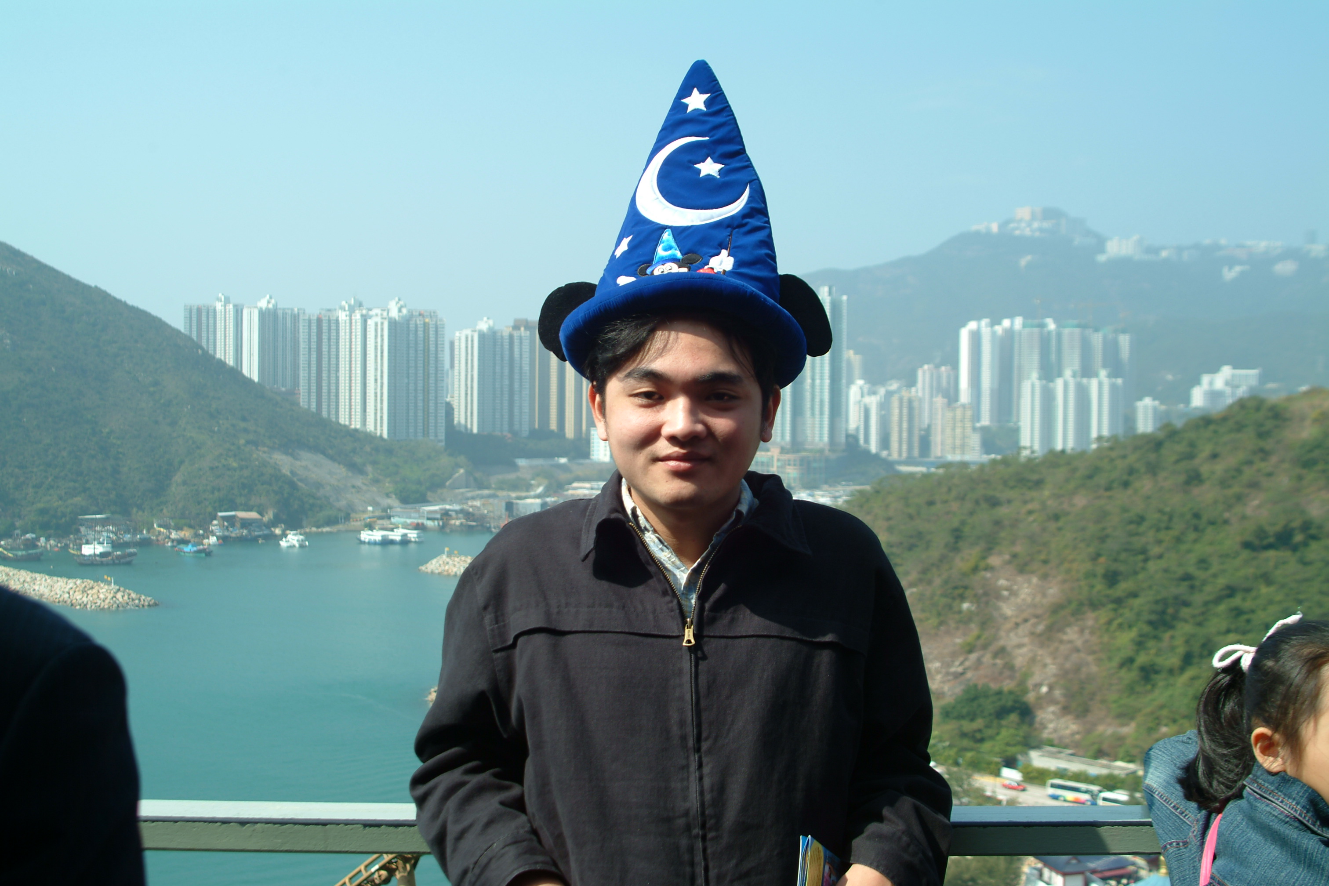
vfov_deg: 31.9
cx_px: 664
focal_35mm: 42
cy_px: 443
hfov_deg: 46.4
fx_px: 1550
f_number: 4.8
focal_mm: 28
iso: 100
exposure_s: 1/250
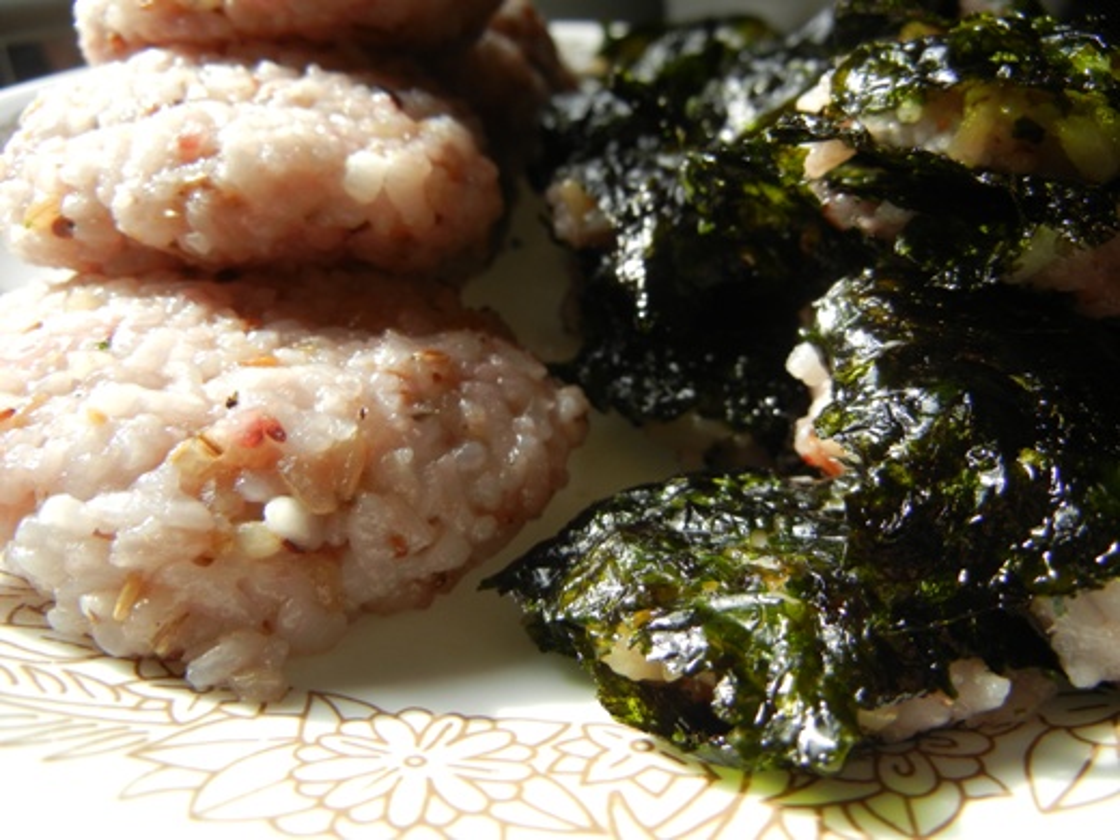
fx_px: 971
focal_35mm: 30
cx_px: 560
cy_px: 420
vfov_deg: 46.8
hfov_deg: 60.0
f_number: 3.5
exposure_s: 1/170
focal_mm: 5.4
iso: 160
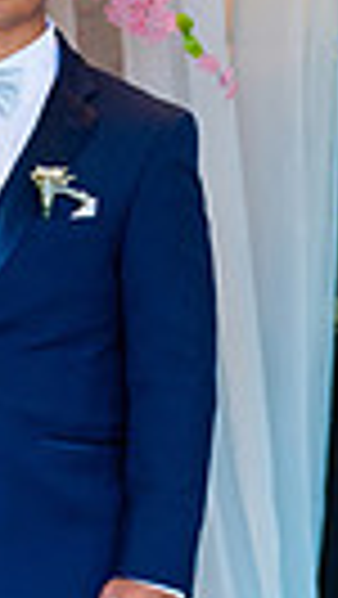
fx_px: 3944
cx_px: -194
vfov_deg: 8.7
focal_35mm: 248
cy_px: 535
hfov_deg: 4.9
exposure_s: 1/1250
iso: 1250
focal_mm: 70
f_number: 2.8
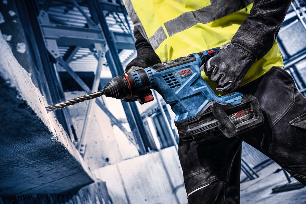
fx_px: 268
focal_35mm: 32
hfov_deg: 59.5
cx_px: 153
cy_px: 102
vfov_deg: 41.7
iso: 800
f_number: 5.6
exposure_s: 1/160
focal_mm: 31.5
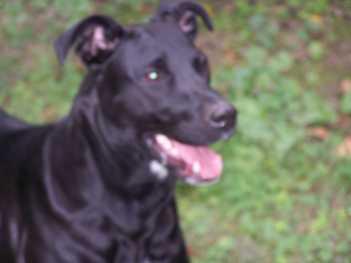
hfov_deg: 9.1
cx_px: 176
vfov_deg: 6.8
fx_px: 2210
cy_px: 132
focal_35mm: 218
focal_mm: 36.2
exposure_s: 1/180
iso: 140
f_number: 3.2
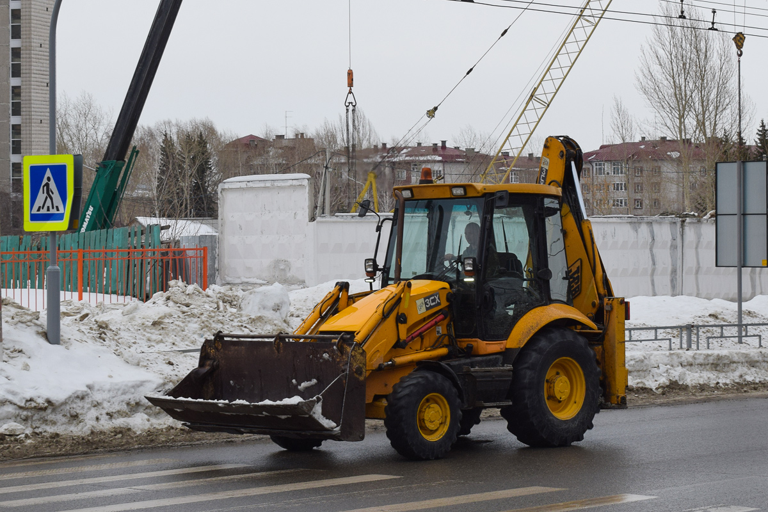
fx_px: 1280
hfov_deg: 33.4
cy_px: 256
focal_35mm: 60
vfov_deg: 22.6
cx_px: 384
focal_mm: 40
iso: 280
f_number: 8
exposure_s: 1/250
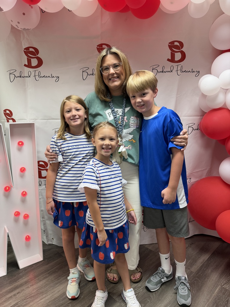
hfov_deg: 56.8
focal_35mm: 24
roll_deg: +0.9
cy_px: 154
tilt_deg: -11.0
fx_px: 213
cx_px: 115
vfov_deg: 71.6
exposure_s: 1/60
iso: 125
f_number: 1.78
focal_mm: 6.76
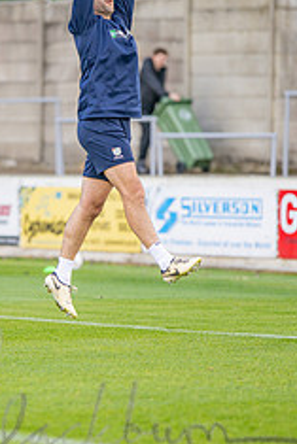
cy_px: 195
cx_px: 59
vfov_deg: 8.0
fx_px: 3188
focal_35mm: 258
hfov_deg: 5.3
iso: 450
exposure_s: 1/2000
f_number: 1.8
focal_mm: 135
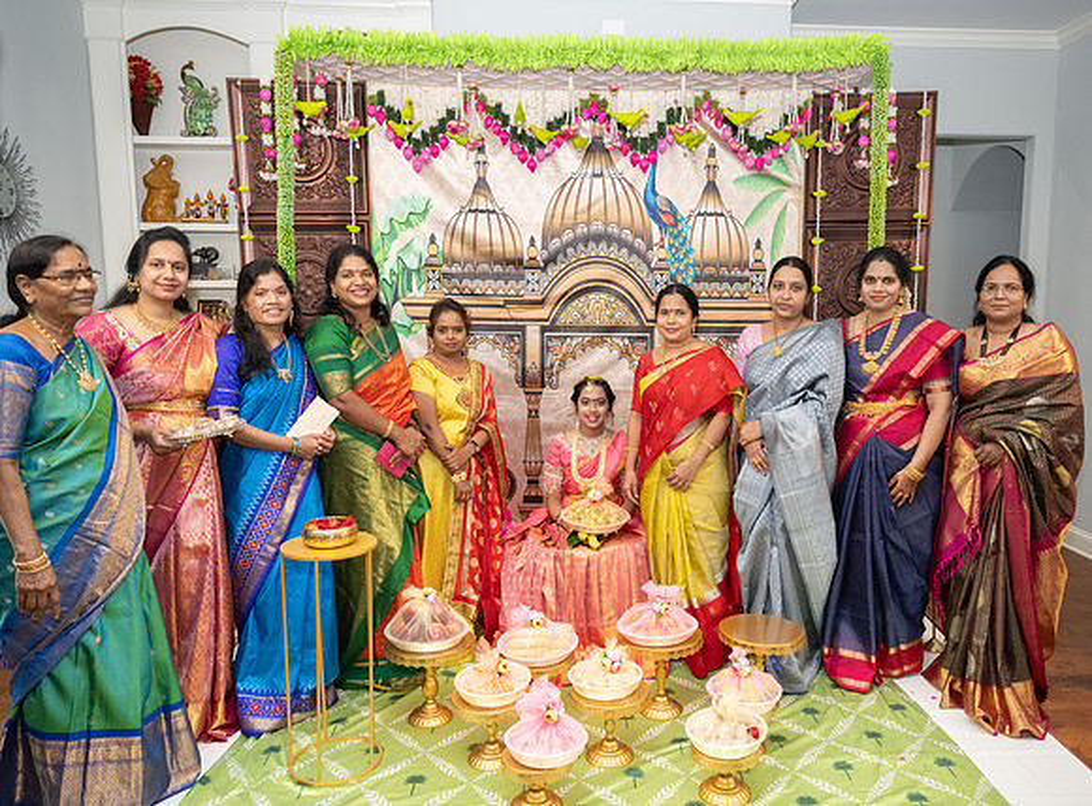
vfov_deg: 52.1
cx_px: 612
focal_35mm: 26
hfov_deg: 66.8
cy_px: 403
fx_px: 824
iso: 1000
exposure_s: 1/160
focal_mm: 24
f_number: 4
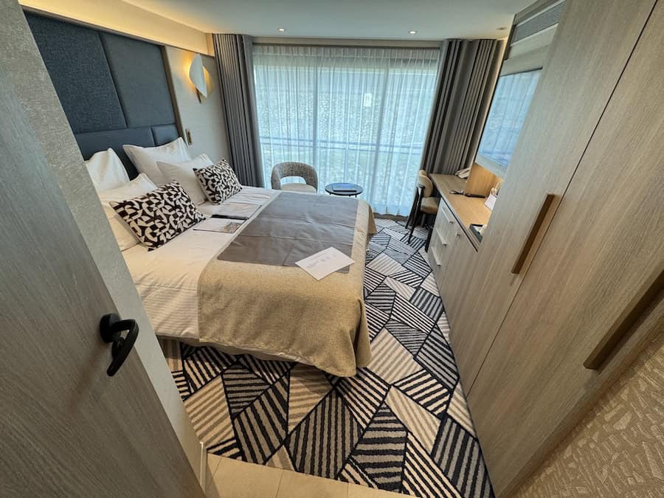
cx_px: 332
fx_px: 269
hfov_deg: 102.1
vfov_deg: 85.7
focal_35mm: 14
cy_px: 249
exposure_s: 1/100
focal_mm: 2.2
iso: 100
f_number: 2.2
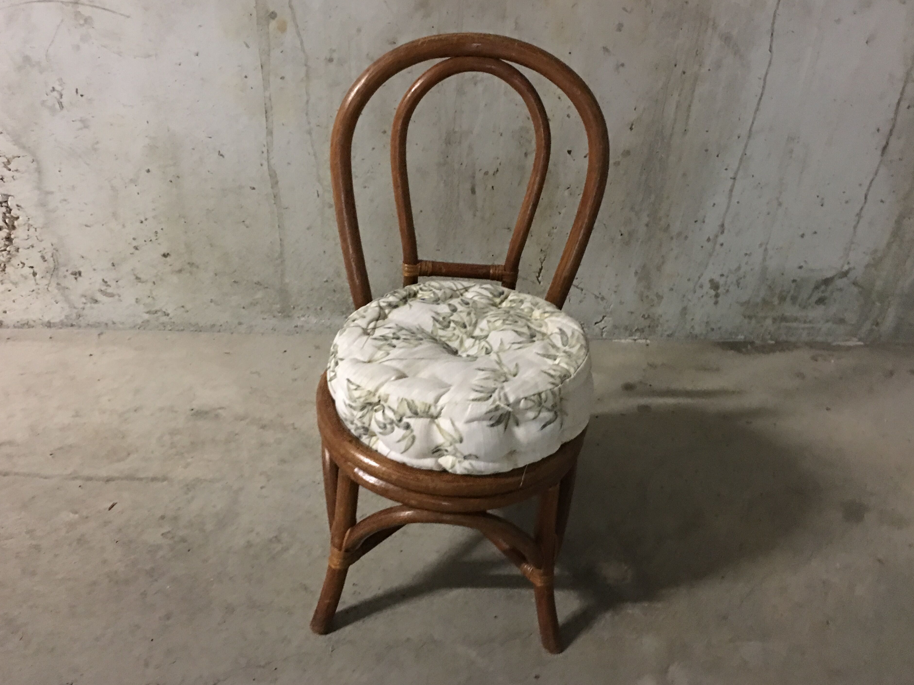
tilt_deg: -33.1
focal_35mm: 31
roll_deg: -3.9
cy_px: 345
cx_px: 466
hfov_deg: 58.3
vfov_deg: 45.4
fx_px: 819
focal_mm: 4.15
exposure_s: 1/4
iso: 125
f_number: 2.2
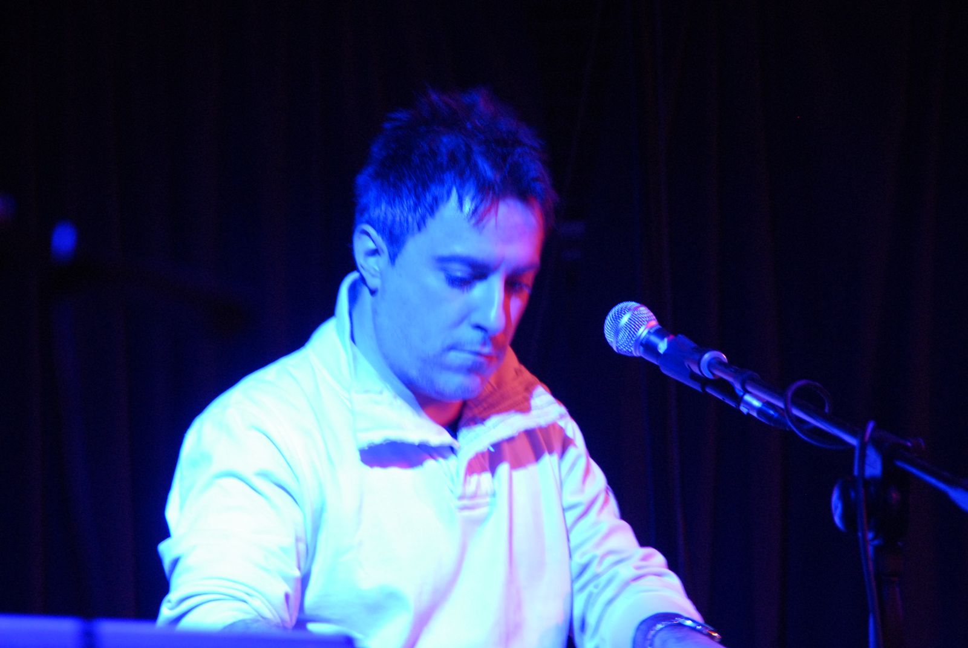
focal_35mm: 180
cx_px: 484
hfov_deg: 11.4
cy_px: 324
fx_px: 4846
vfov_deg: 7.7
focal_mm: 120
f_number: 5.6
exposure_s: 1/20
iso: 800
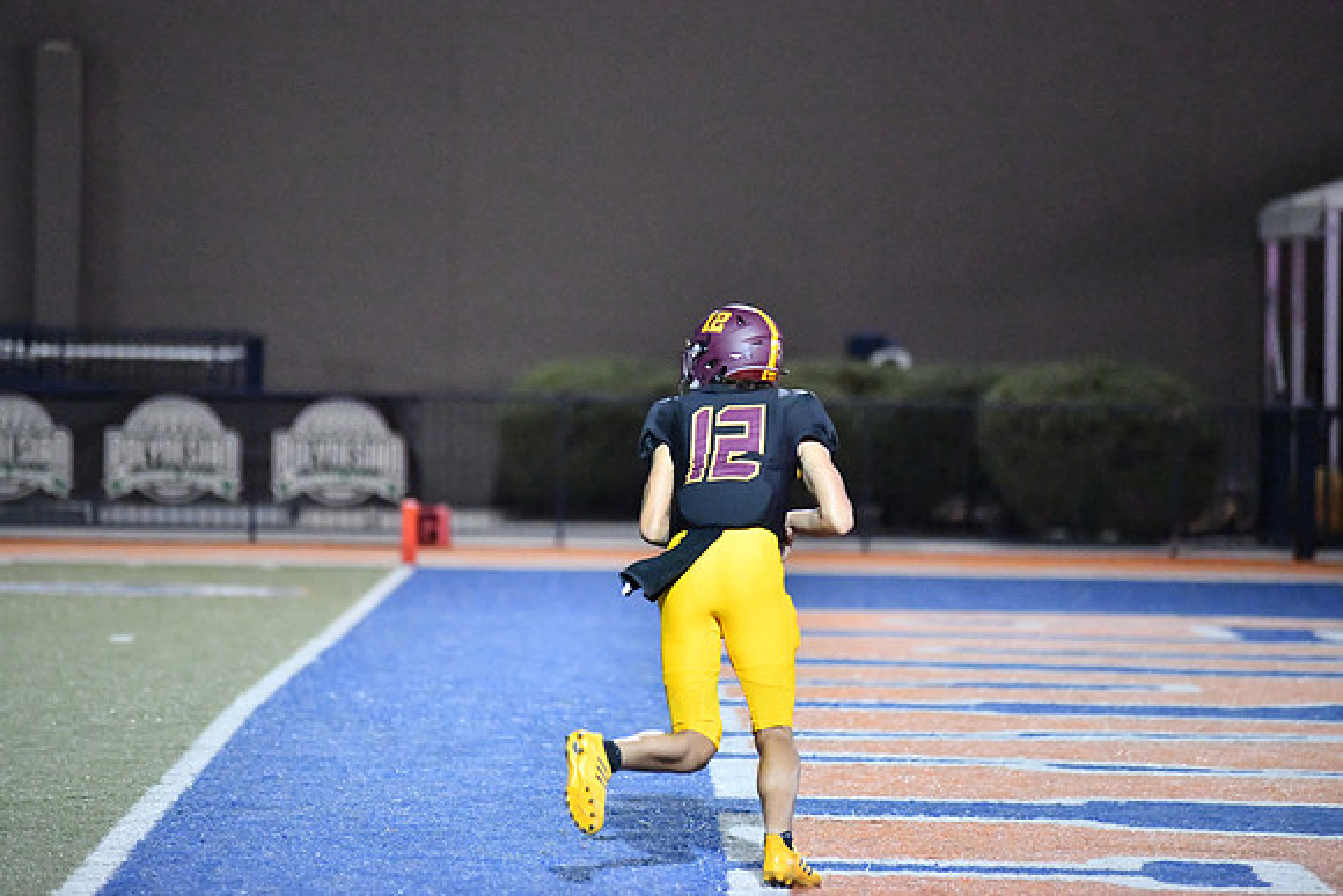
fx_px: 7463
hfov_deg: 10.3
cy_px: 448
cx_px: 672
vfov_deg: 6.9
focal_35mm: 200
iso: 22800
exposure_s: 1/3200
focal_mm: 200
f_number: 2.8
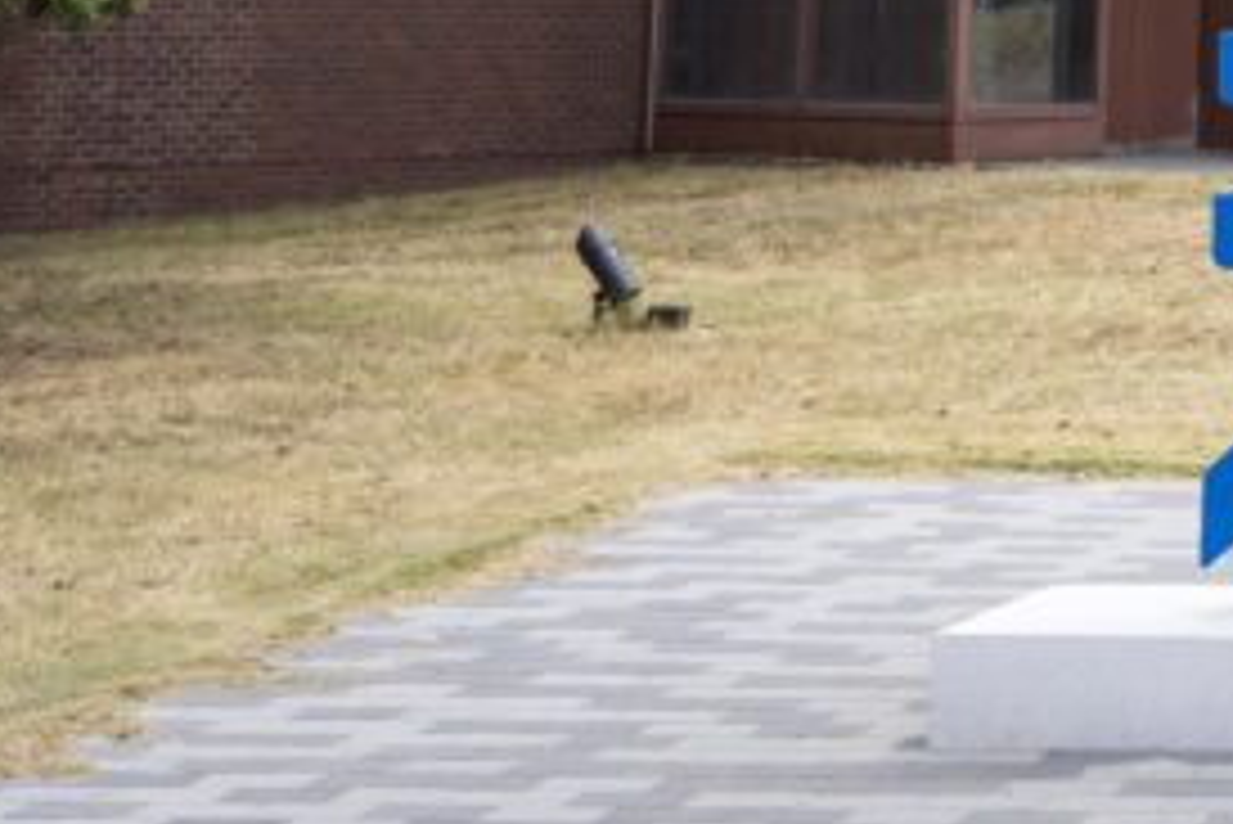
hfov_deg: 15.3
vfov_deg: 11.2
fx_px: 3975
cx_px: 2200
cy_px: -538
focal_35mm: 116
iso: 100
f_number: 8
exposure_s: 1/100
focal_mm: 31
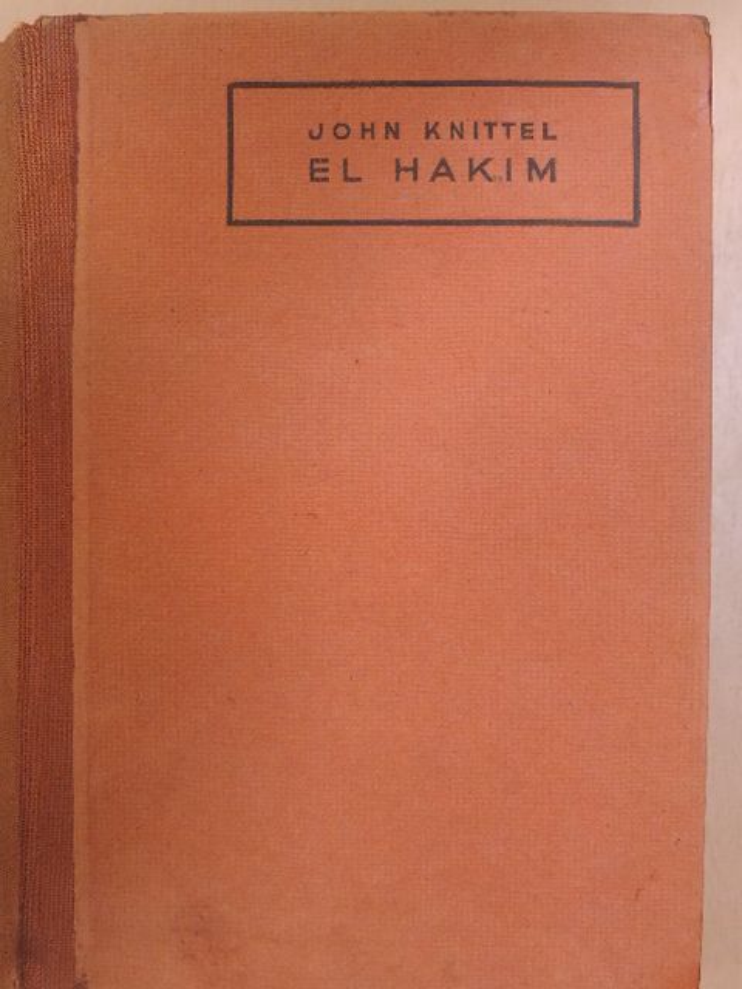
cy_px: 494
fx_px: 1343
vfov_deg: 40.4
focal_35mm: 47
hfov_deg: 30.9
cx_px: 371
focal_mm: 8.3
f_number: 3.5
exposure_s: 1/80
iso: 1100
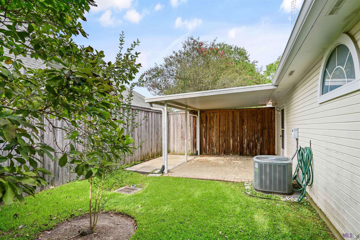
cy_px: 120
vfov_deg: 63.2
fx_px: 195
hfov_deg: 85.4
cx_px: 180
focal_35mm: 20
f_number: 10
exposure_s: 1/160
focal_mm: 19.5
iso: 200
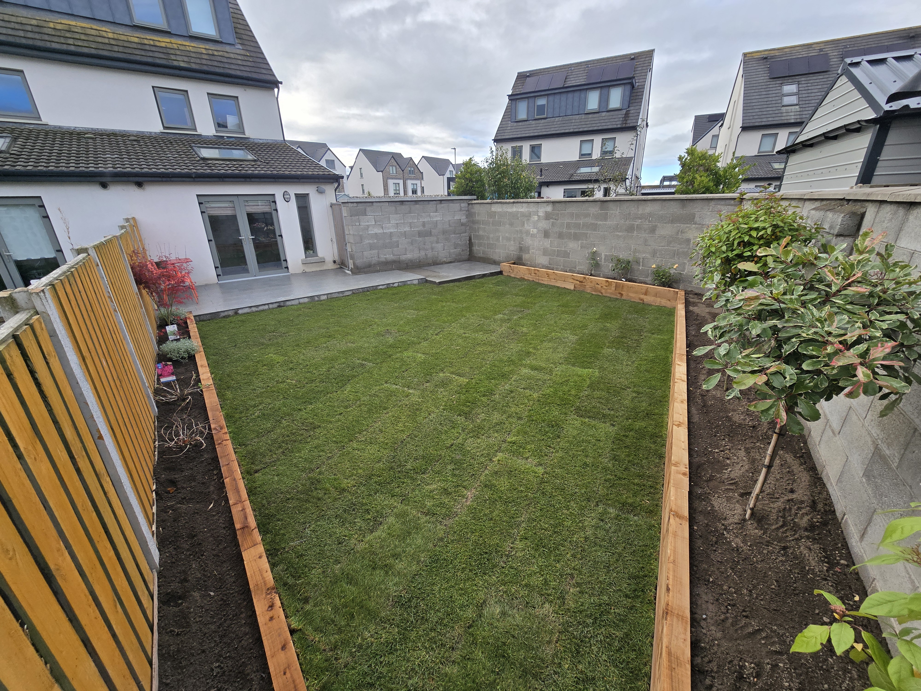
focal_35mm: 13
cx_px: 460
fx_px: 346
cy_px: 346
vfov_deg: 89.9
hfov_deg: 106.2
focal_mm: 2.2
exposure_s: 1/726
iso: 50
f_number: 2.2
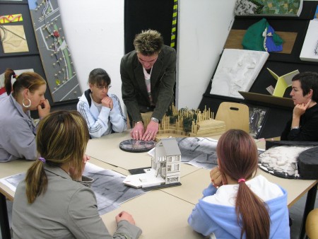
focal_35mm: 38
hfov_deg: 49.0
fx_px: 349
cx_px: 159
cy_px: 120
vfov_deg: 37.8
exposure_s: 1/20
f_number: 2.8
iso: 200
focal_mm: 7.8
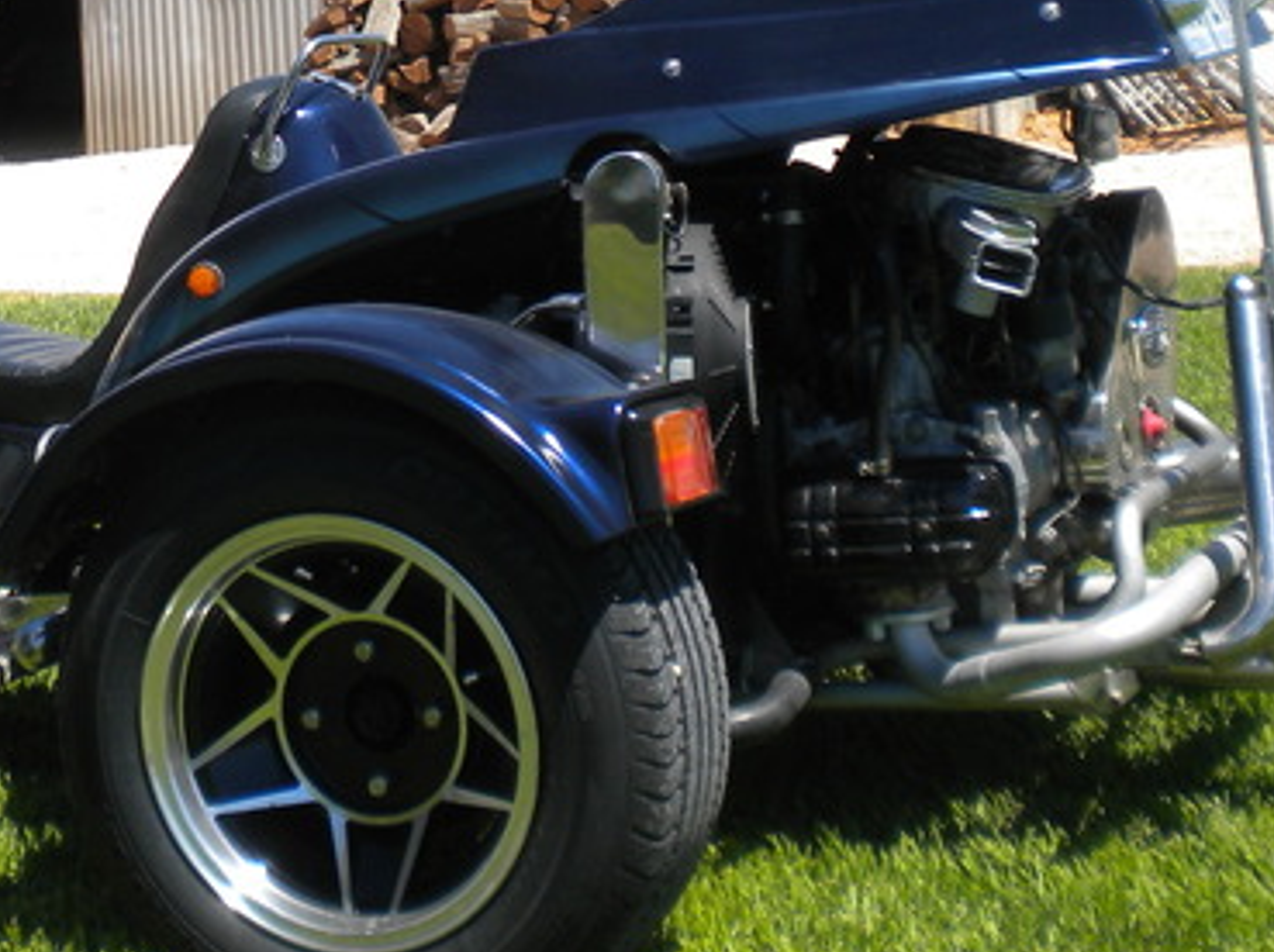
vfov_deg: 16.4
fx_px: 3272
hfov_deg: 21.8
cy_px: 183
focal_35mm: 89
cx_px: 293
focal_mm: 7.4
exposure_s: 1/402
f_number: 4.9
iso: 80
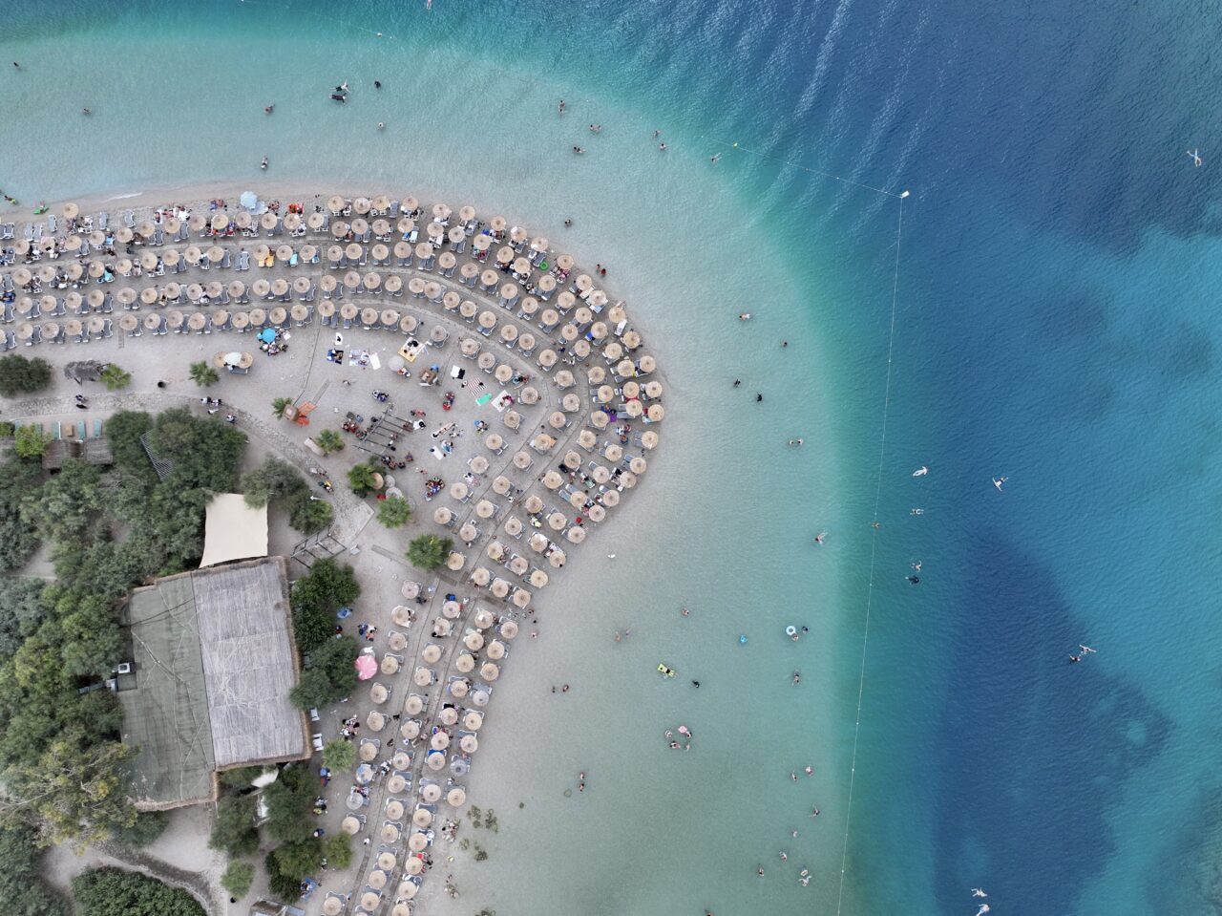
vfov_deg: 56.8
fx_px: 847
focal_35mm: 24
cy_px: 458
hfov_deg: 71.6
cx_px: 611
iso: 100
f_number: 2.8
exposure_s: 1/800
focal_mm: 12.29
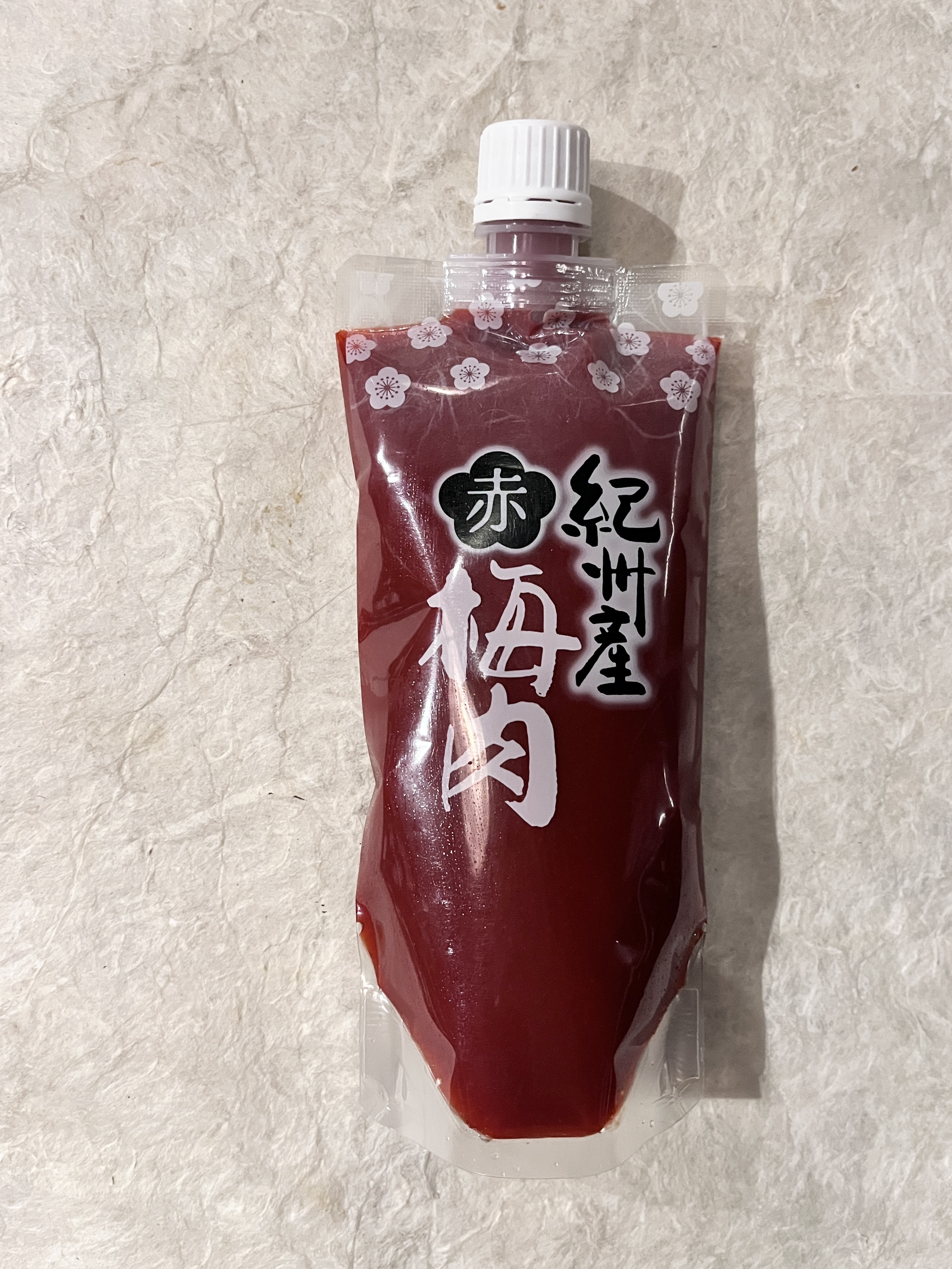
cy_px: 634
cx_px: 476
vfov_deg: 67.3
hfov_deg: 53.1
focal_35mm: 26
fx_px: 953
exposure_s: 1/50
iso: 400
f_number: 1.6
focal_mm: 5.1
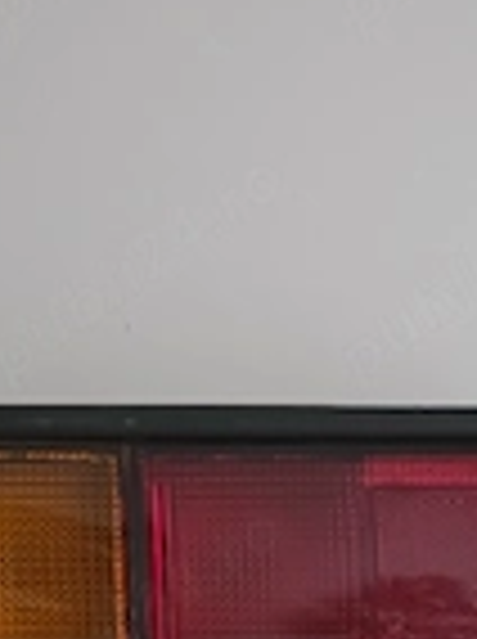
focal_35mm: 65
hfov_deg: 22.5
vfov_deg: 27.7
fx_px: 1198
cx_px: 225
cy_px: 675
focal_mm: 6.3
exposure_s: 1/35.3
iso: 1250
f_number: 1.7
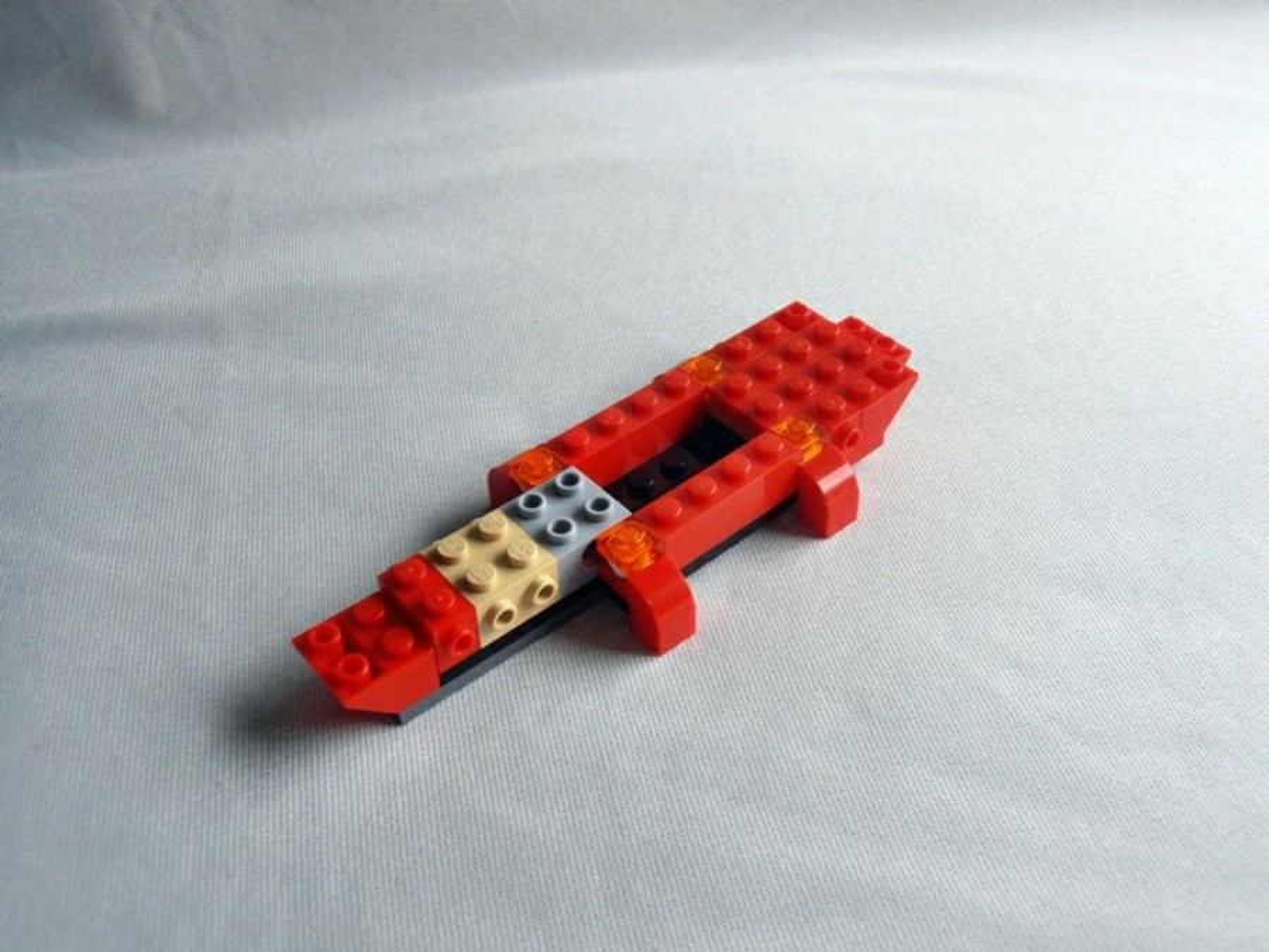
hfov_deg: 50.1
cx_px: 634
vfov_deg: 38.7
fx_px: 1356
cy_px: 476
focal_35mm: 37
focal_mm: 6.61
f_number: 3.9
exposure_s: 1/100
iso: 80
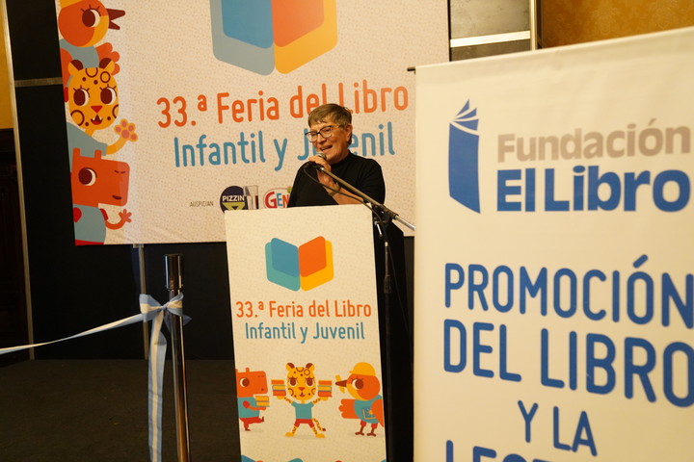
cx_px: 347
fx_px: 848
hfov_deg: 44.5
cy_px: 231
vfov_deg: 30.5
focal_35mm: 44
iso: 10000
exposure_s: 1/200
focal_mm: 44
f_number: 2.8
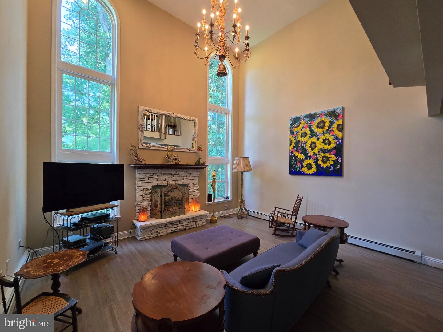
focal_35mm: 13
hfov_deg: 106.2
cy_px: 166
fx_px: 166
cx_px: 222
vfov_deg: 89.9
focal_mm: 2.2
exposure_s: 1/60
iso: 200
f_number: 2.2
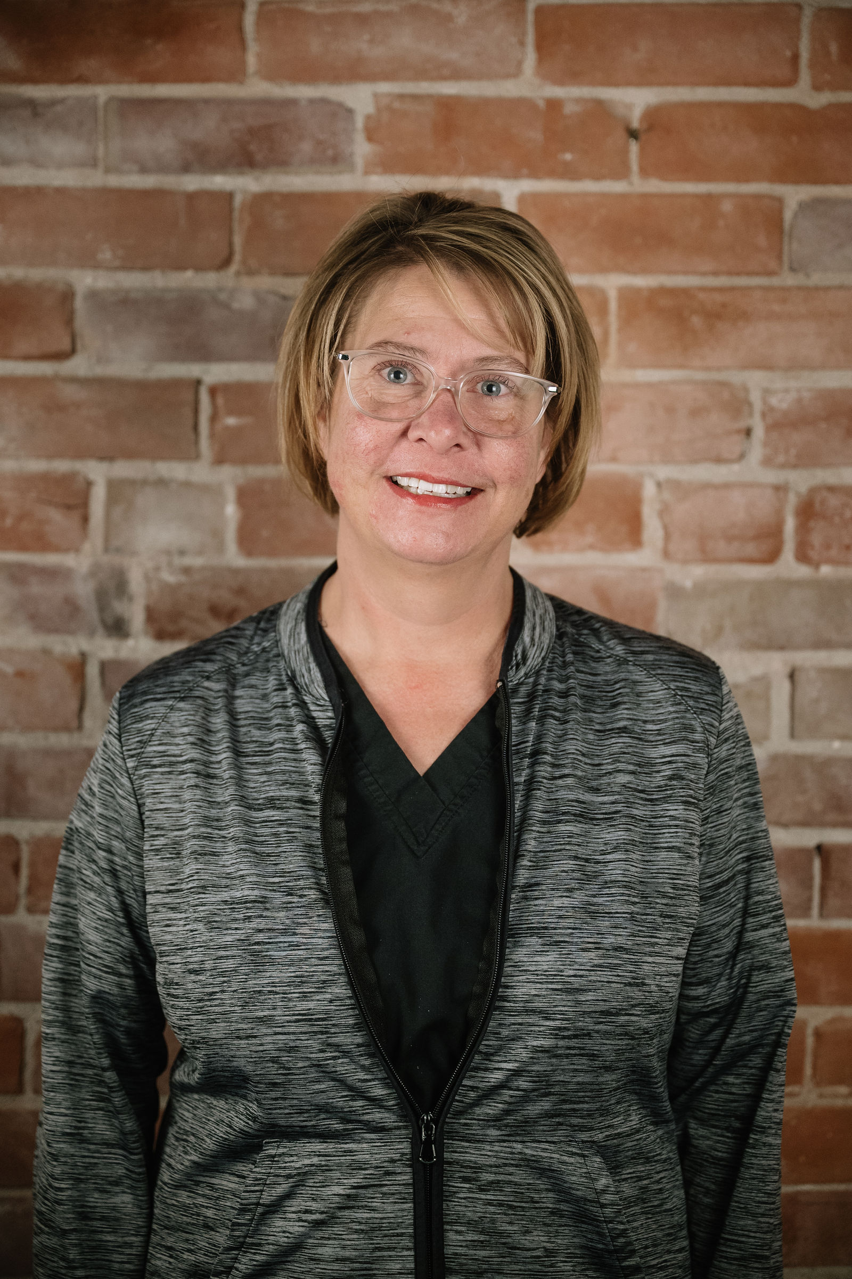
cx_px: 426
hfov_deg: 19.7
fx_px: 2451
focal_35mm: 69
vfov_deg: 29.3
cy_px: 640
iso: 2000
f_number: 2.8
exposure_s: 1/500
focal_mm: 69
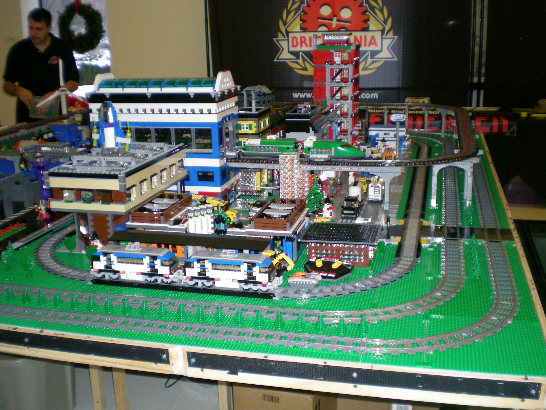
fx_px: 631
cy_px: 203
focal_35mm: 40
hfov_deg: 46.8
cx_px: 277
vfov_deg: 36.0
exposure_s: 1/60
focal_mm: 6.3
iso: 198
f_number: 3.1
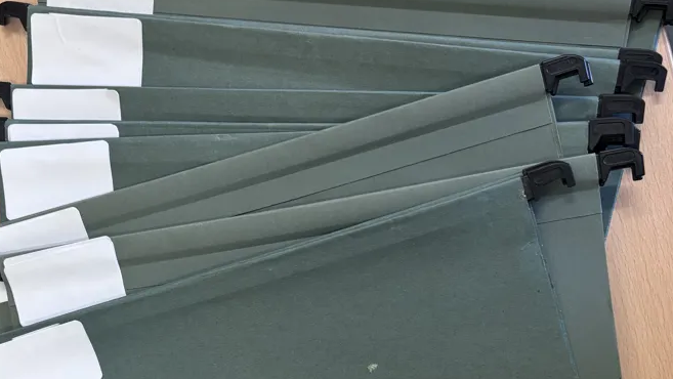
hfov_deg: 44.5
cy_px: 348
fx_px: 821
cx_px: 301
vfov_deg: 25.1
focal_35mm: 46
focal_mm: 5.96
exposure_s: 1/50
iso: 160
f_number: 1.6
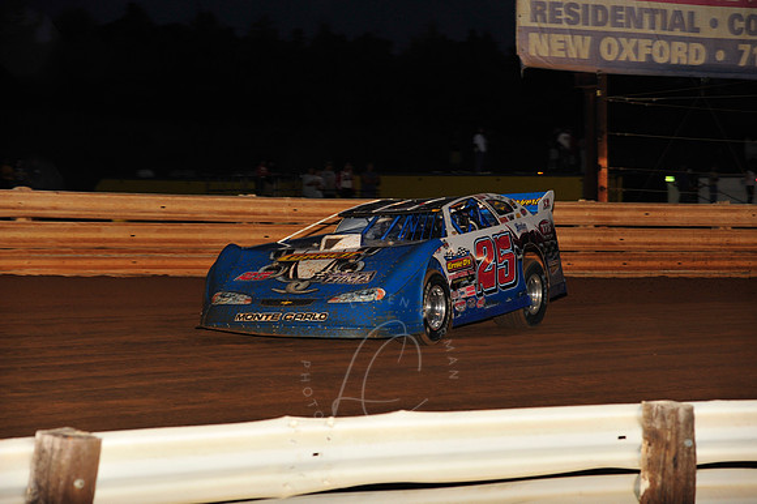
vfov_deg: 10.1
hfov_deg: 15.2
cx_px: 378
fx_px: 2837
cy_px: 252
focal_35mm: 135
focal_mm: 135
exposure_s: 1/320
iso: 800
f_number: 6.3
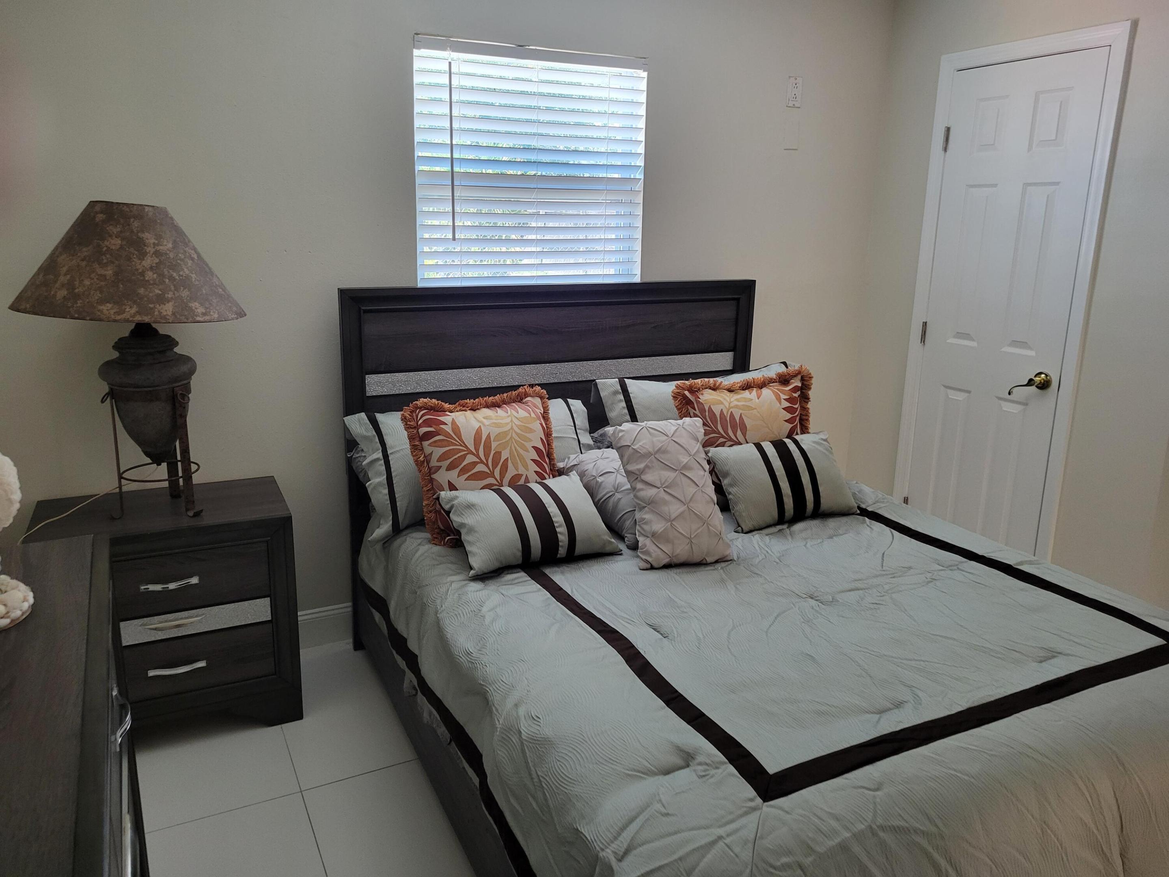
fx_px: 878
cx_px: 584
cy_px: 438
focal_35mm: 26
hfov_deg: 67.3
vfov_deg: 53.1
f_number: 1.8
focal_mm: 5.4
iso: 320
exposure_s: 1/120
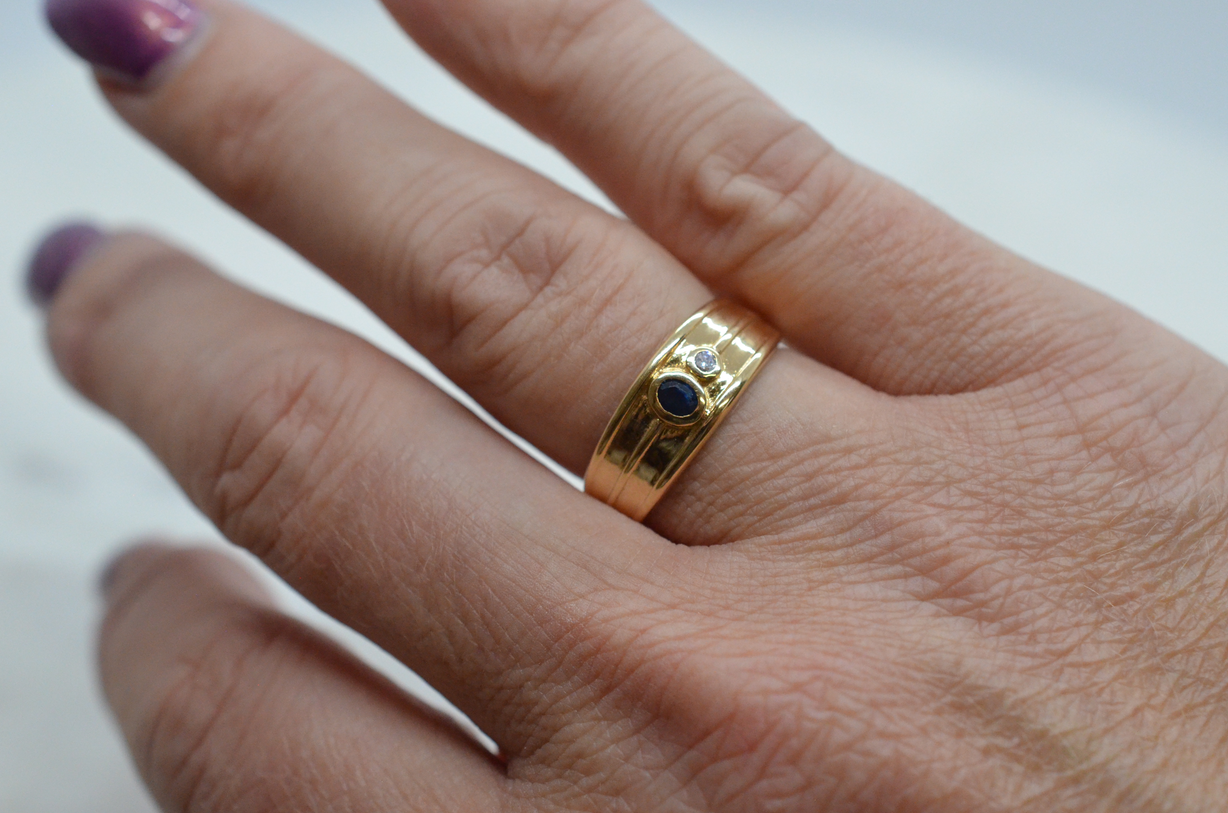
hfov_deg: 30.1
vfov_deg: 20.2
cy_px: 399
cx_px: 672
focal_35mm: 67
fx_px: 2281
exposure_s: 1/1000
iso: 2500
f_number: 6.3
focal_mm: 40
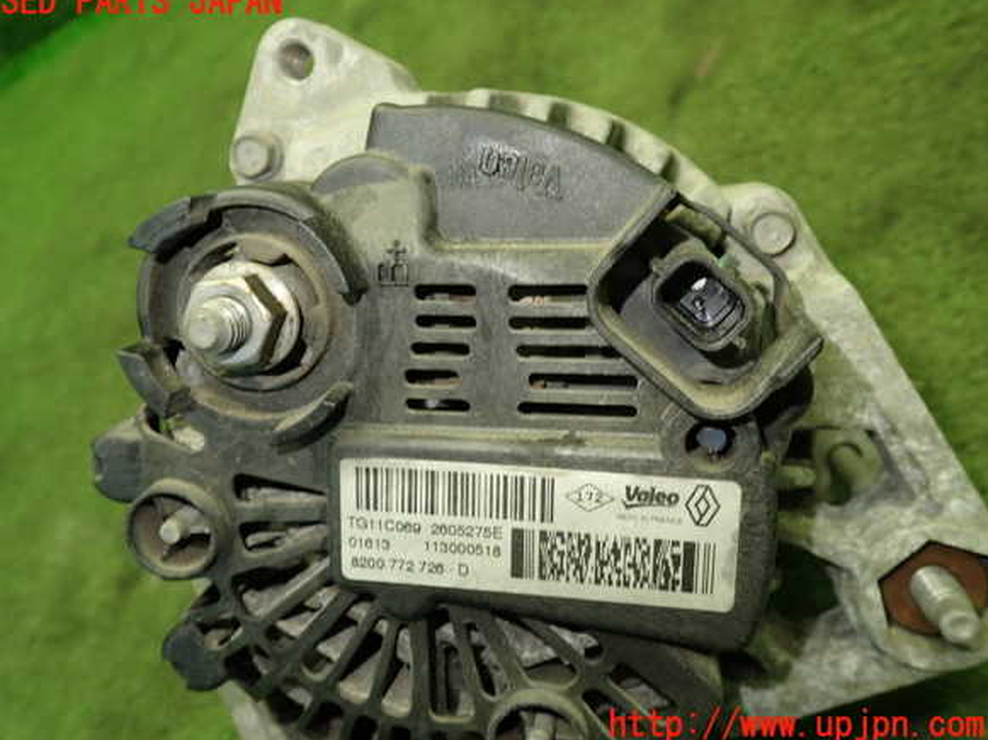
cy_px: 364
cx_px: 483
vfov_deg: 45.4
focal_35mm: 31
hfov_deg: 58.4
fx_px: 884
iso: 200
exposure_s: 1/30
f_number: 2.3
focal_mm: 5.4
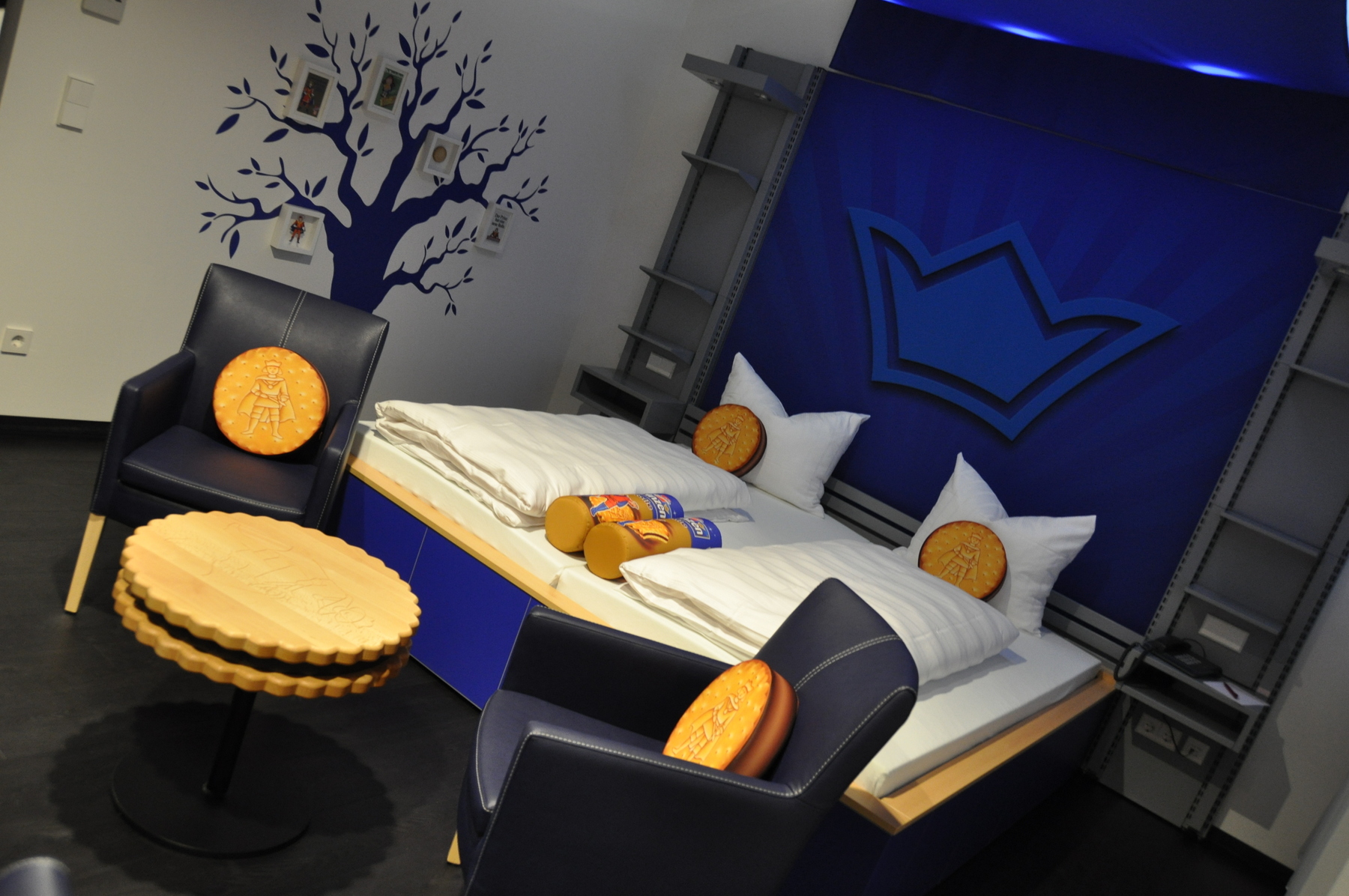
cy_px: 448
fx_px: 1123
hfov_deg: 62.0
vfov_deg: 43.5
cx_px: 674
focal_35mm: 30
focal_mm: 20
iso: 800
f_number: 3.5
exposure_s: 1/13
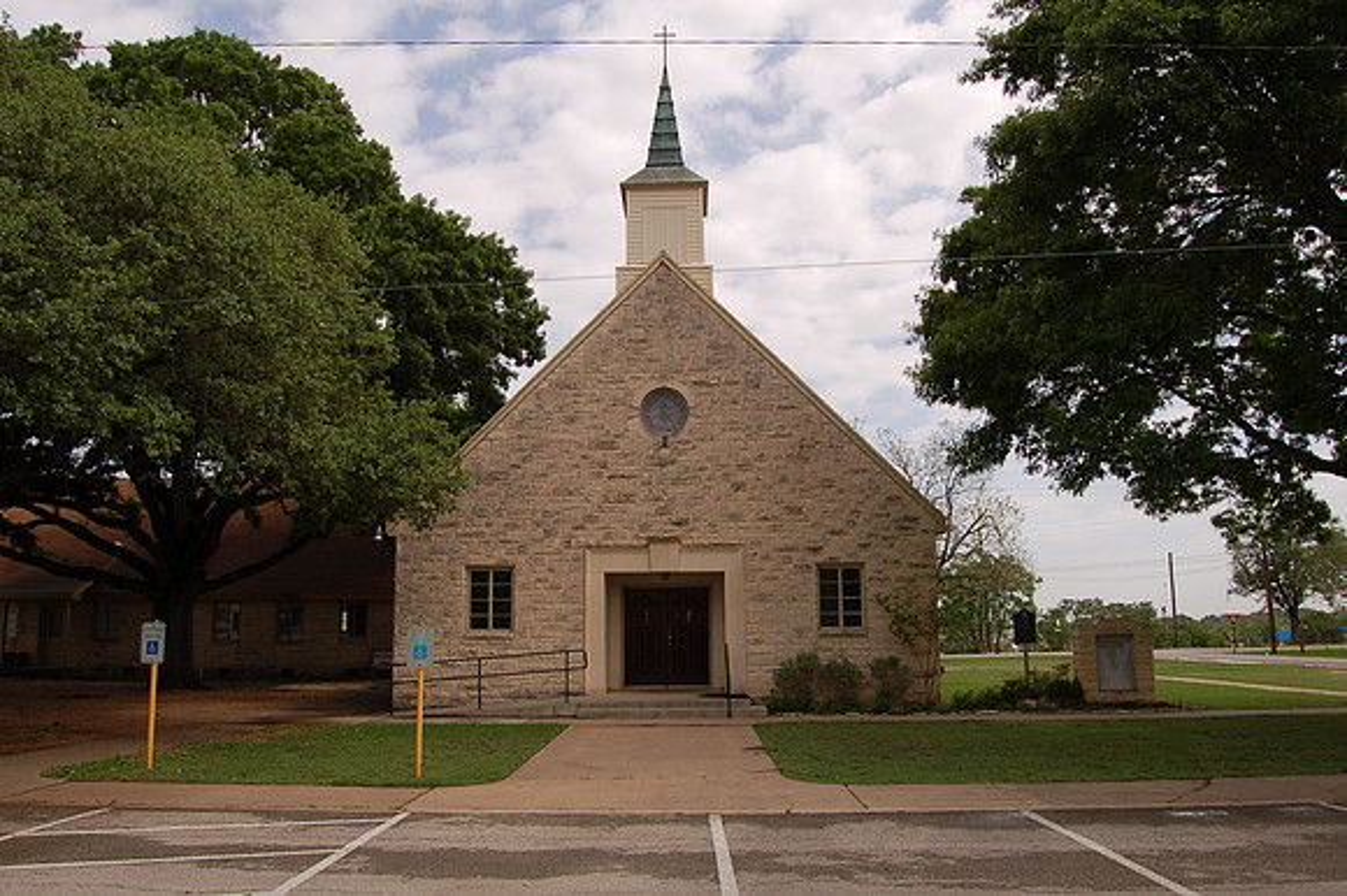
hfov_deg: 67.4
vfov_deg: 47.9
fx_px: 1010
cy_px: 448
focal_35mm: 27
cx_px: 674
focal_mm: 18
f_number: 9
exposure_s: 1/320
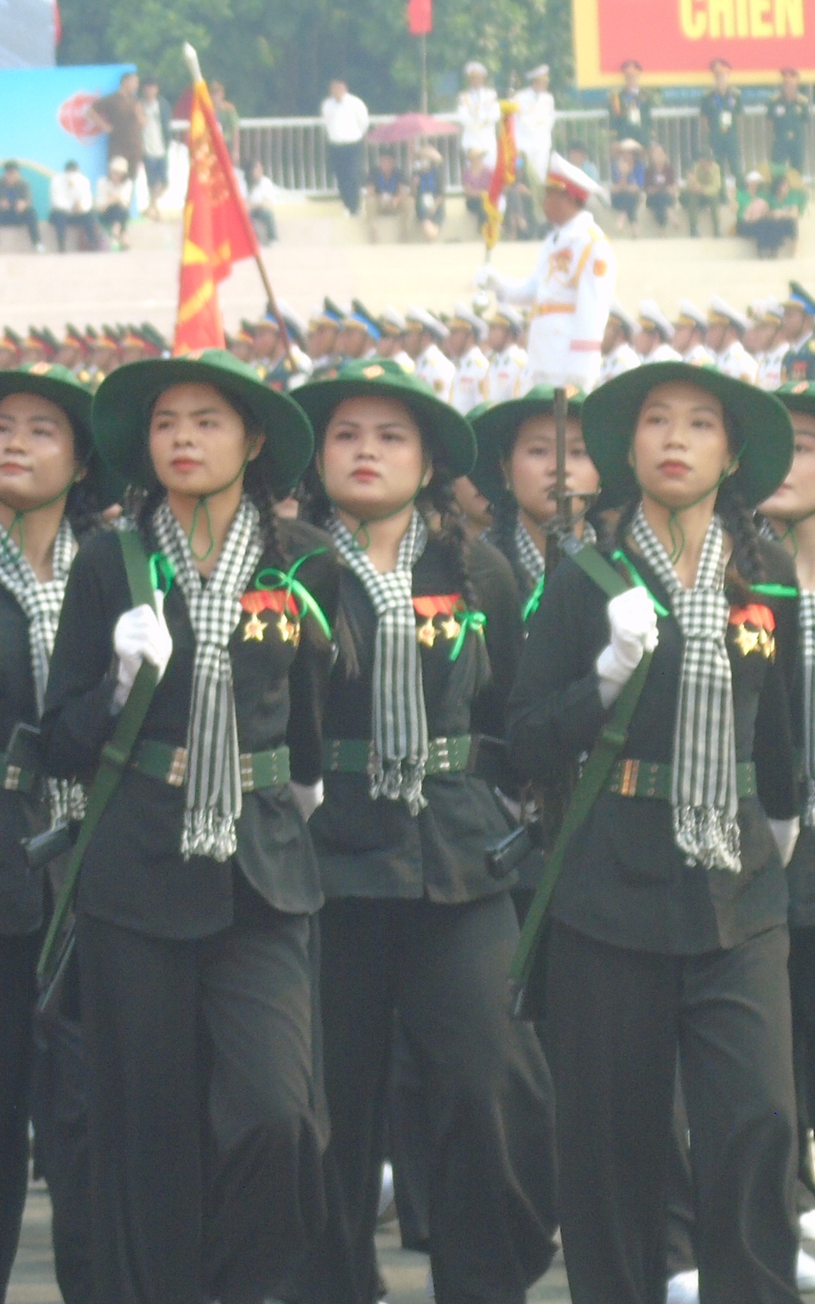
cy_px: 737
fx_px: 13537
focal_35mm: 381
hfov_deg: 3.4
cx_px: 345
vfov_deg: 5.5
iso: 100
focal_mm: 38
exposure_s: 1/125
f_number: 4.7
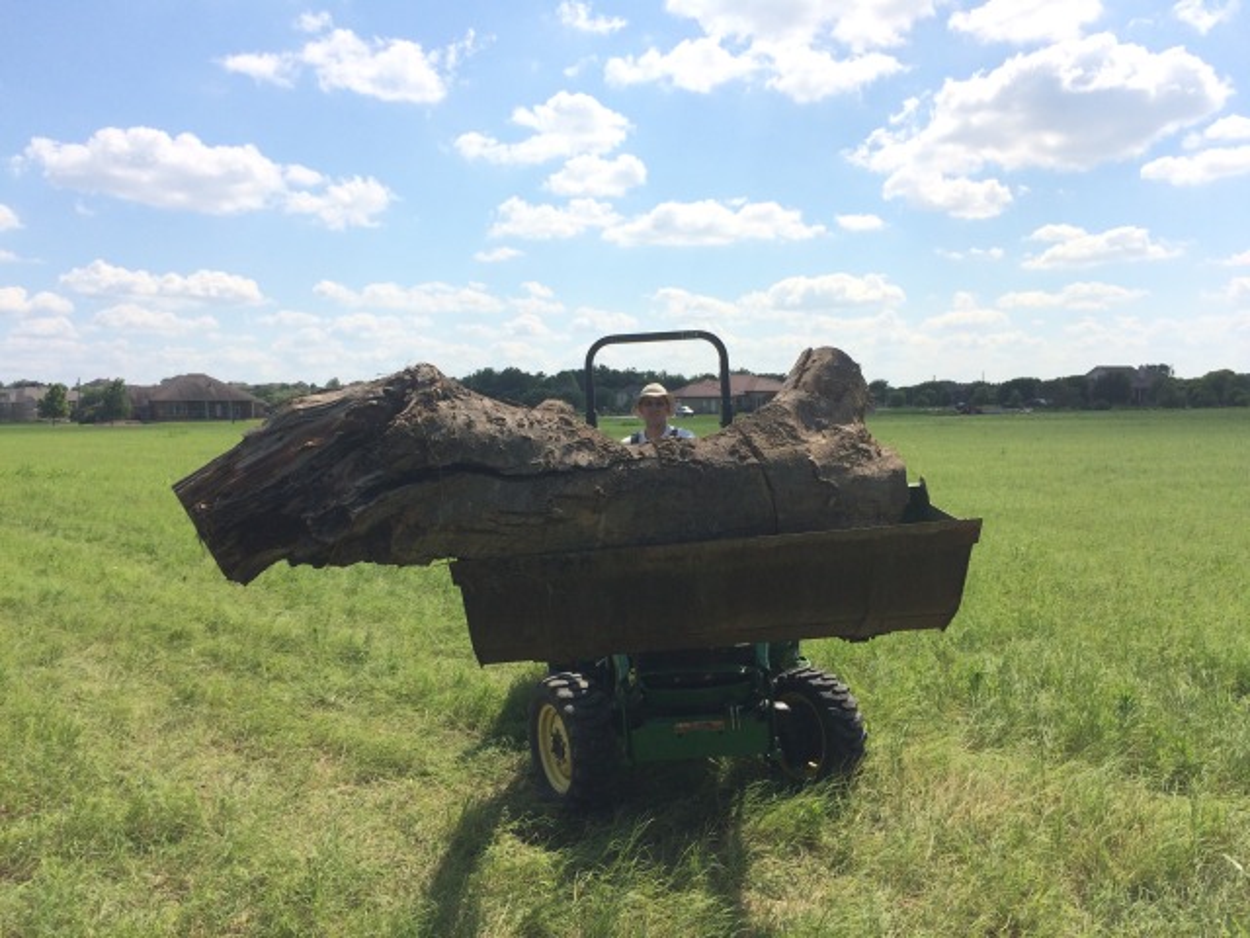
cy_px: 469
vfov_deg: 48.2
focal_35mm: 29
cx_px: 625
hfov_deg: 61.7
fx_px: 1047
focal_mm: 4.15
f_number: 2.2
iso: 32
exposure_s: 1/2740
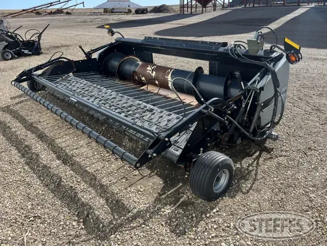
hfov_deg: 67.3
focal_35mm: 26
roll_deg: +4.5
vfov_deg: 53.1
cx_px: 164
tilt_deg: -23.7
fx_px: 246
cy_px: 123
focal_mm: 5.7
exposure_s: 1/2457
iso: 50
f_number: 1.5
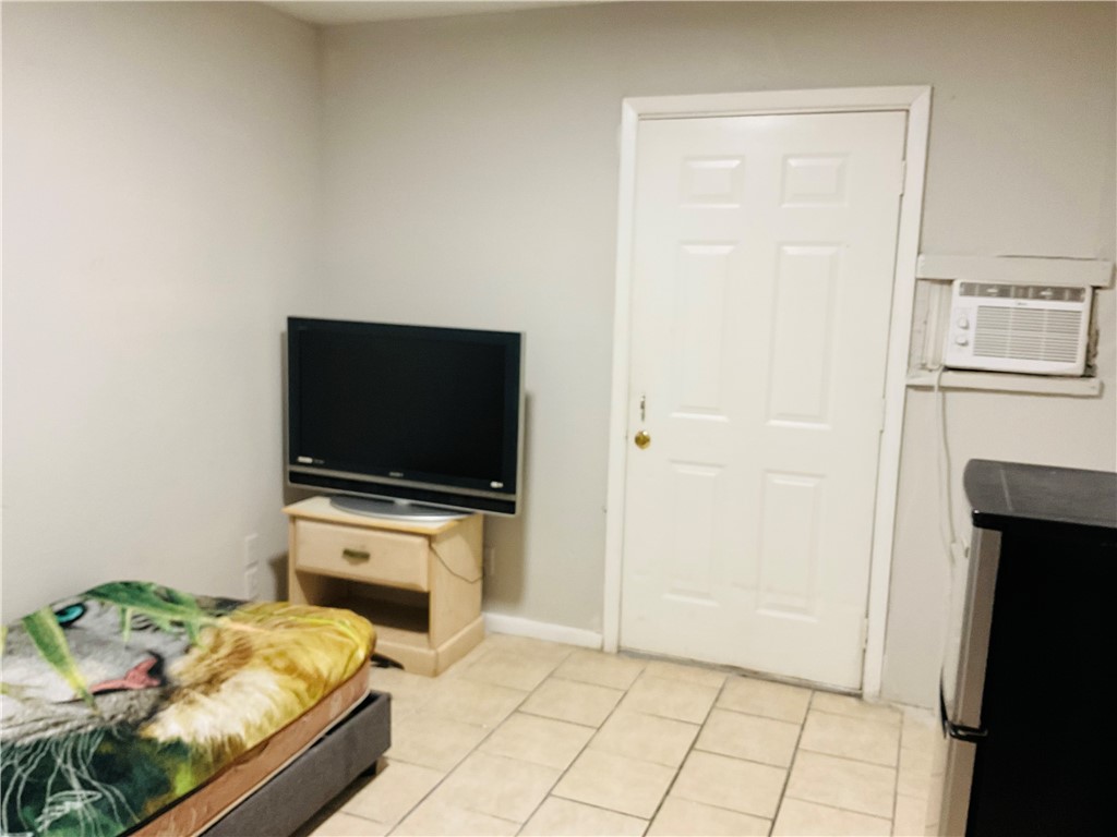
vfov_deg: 48.2
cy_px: 418
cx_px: 558
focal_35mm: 29
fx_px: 936
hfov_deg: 61.7
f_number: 1.8
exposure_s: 1/60
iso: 200
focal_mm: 3
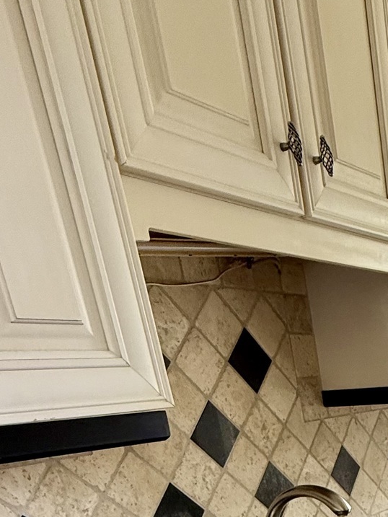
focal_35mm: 45
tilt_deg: -20.3
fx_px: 672
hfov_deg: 27.1
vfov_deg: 33.9
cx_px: 502
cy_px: 622
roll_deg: +4.8
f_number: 2.2
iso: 125
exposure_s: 1/99
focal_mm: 2.22
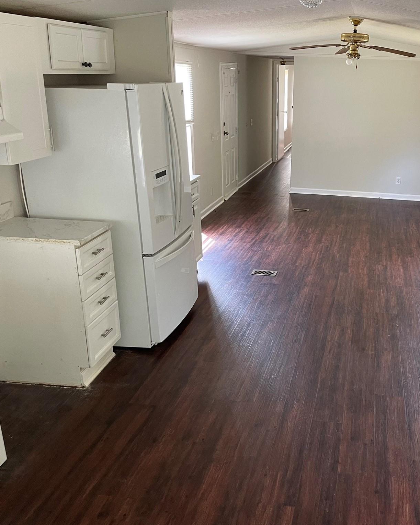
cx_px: 319
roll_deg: -2.3
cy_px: 263
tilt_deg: -19.6
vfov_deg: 52.8
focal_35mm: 34
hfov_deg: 41.9
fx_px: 528
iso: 125
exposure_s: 1/64
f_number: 1.6
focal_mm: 4.2
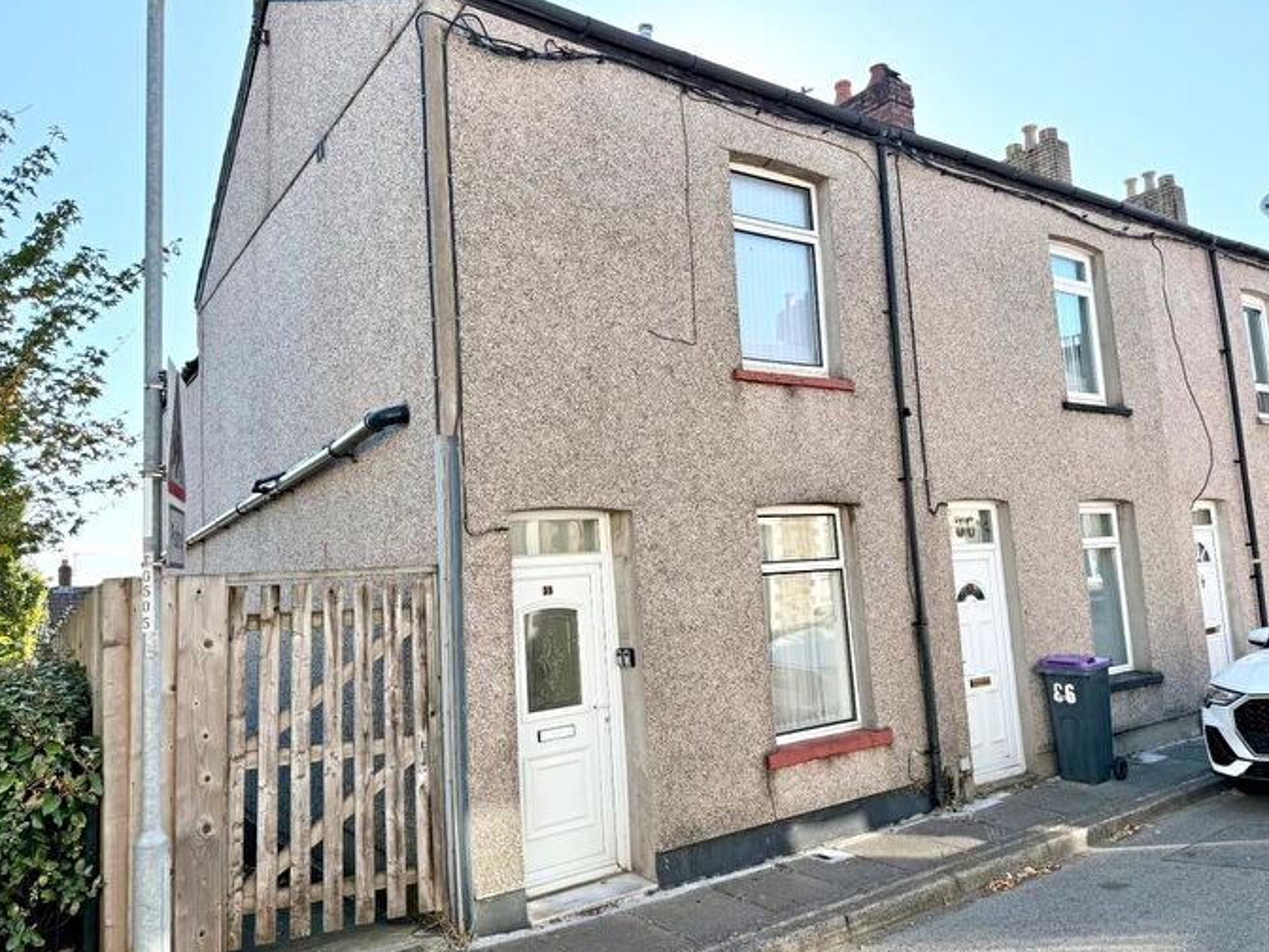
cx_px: 640
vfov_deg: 54.9
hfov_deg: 69.4
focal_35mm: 25
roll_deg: +1.9
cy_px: 462
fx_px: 916
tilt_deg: +7.8
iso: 100
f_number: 1.78
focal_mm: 6.76
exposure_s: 1/1727
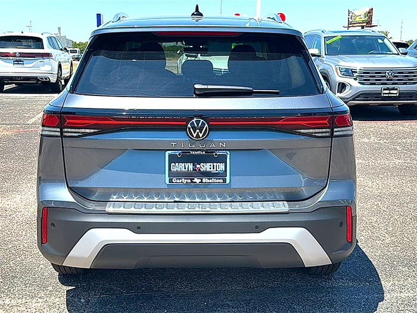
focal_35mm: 38
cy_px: 156
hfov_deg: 49.0
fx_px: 458
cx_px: 208
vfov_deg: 37.7
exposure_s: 1/2985
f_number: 1.78
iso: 80
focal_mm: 6.86
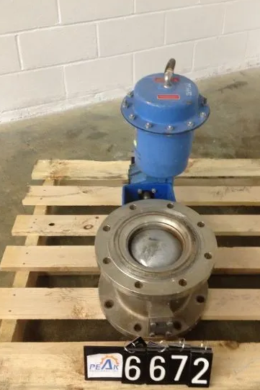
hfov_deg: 31.1
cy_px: 187
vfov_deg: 45.4
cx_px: 146
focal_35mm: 43
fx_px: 466
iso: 160
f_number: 2.4
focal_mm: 4.28
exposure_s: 1/20
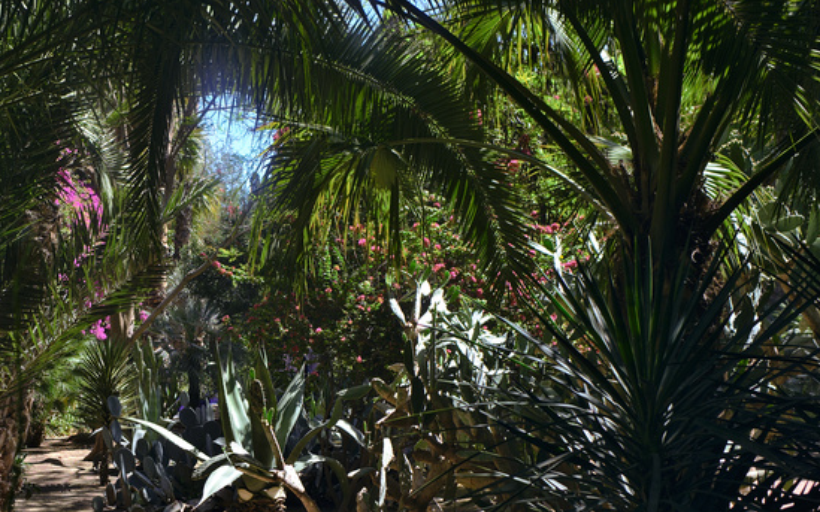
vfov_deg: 24.6
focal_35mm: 52
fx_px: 1162
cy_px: 378
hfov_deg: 38.3
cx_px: 260
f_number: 4
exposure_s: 1/640
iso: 400
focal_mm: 23
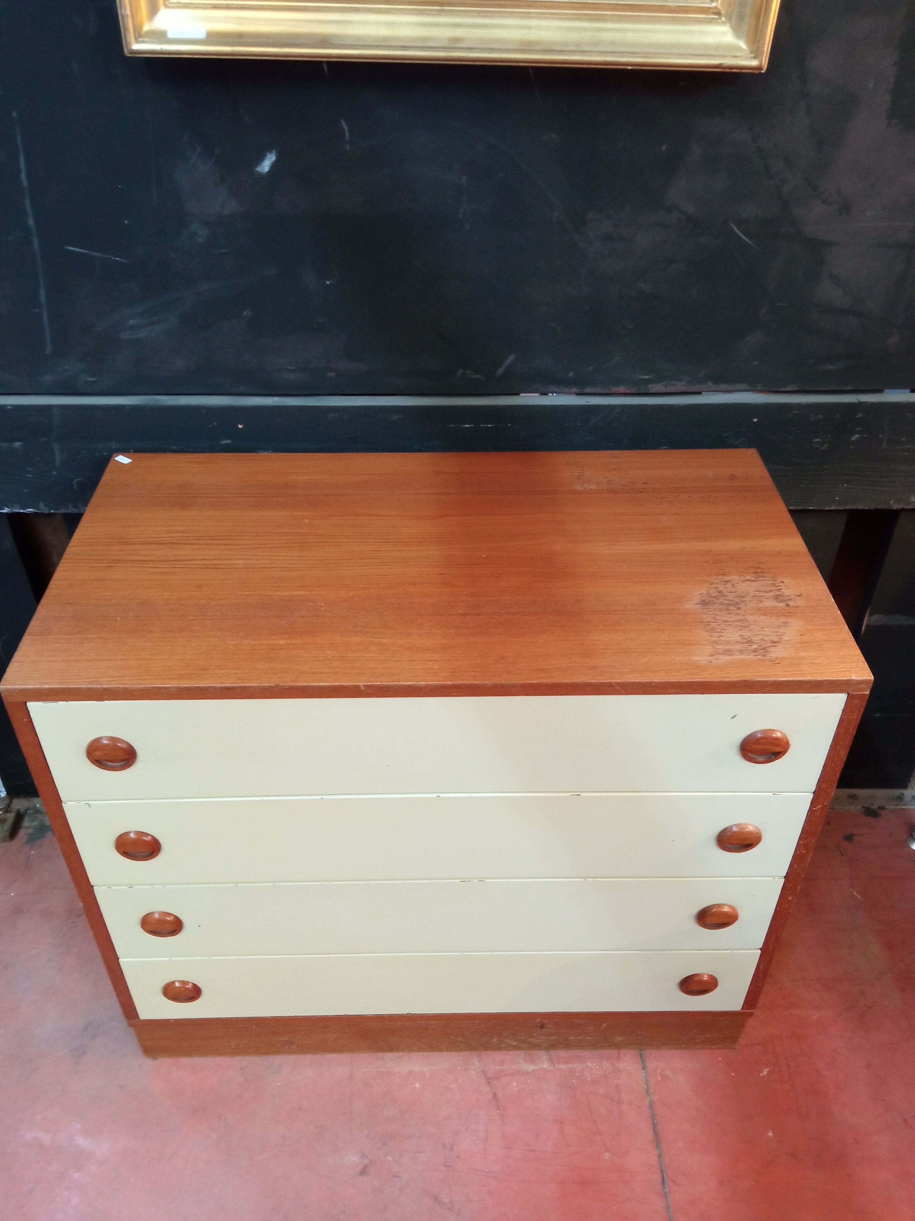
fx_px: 952
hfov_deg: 51.4
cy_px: 610
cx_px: 458
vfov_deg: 65.3
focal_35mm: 27
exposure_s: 1/20
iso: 889
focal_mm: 3.79
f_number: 2.2
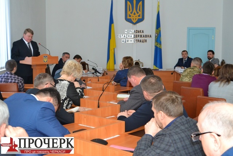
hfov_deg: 38.9
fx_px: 330
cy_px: 78
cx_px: 116
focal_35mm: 51
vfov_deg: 26.5
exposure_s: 1/60
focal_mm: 34
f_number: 5
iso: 1800
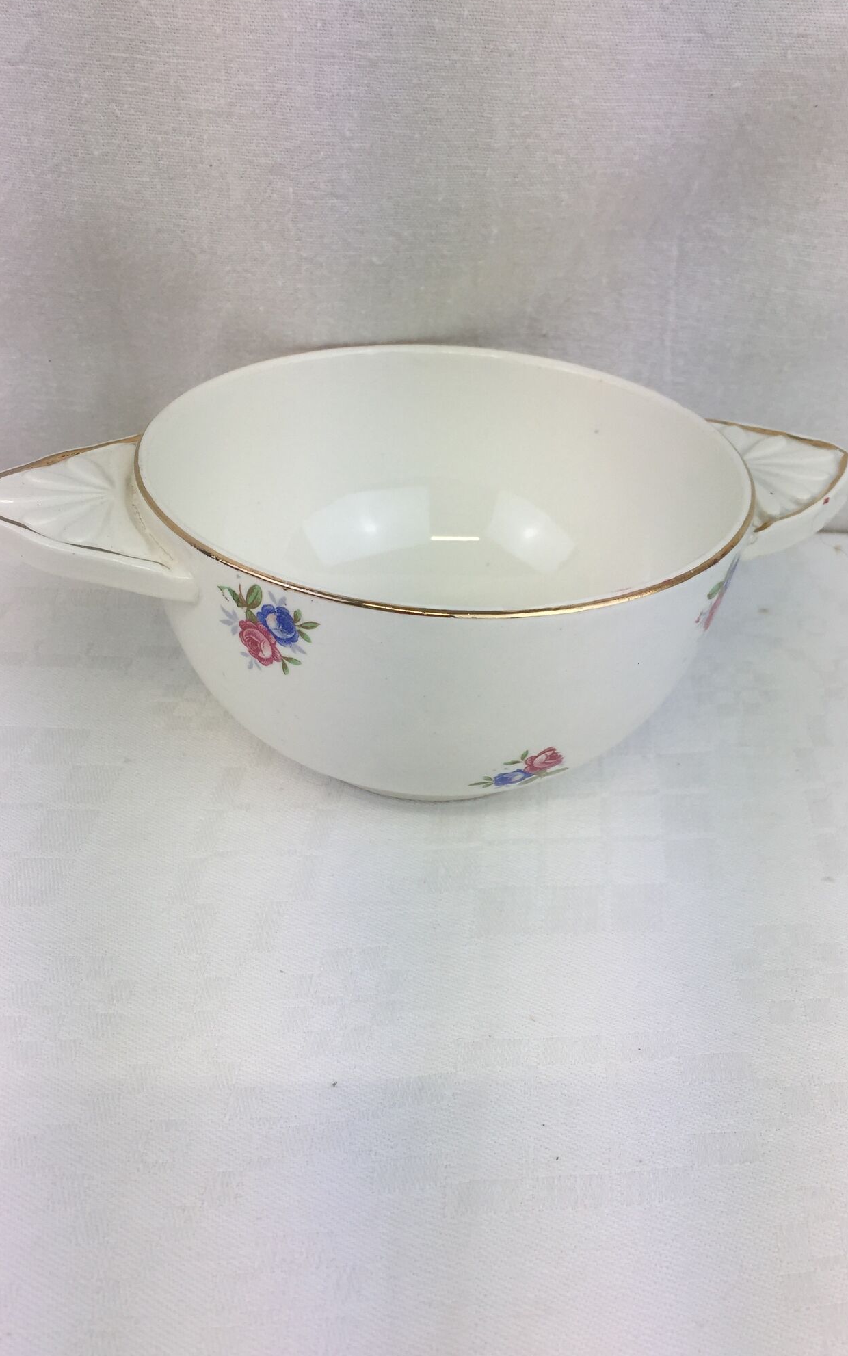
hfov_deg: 40.6
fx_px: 1146
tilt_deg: -33.5
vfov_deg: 61.2
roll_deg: -2.8
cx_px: 412
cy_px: 675
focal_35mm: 31
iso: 32
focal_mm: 4.15
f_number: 2.2
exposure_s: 1/306
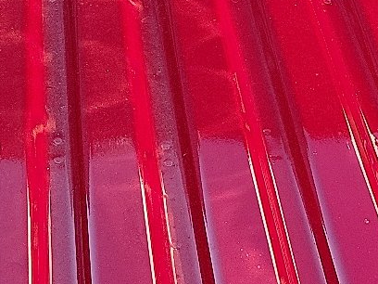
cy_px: -106
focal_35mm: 102
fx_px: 1114
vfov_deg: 13.8
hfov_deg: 19.1
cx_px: 73
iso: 50
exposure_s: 1/145
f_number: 1.8
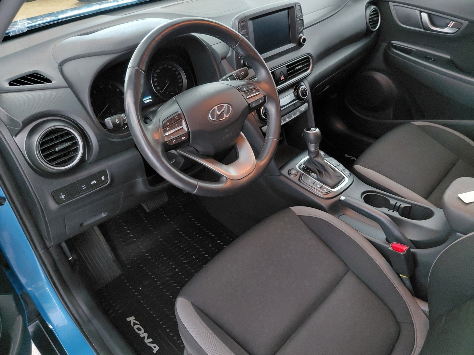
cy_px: 178
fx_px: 342
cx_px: 237
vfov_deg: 54.9
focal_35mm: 25
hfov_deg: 69.4
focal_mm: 4.69
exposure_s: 1/25
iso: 500
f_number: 1.8
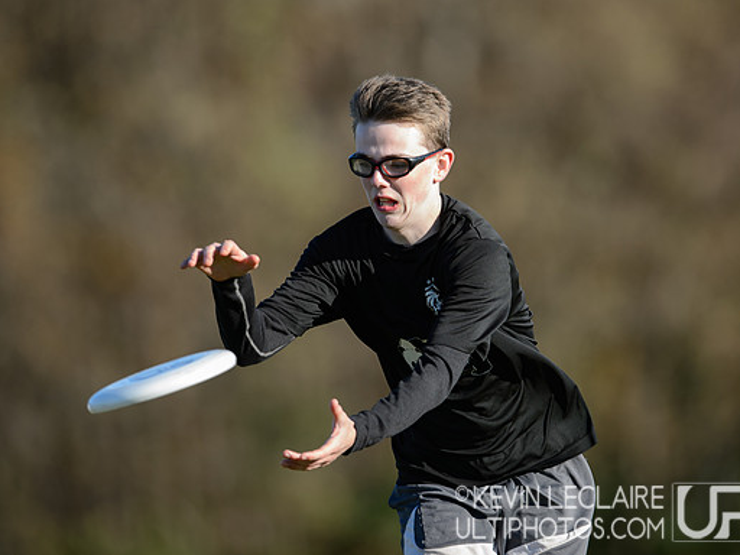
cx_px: 407
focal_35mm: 504
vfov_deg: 3.0
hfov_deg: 3.9
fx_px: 10774
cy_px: 234
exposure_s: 1/1250
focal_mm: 400
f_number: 3.2
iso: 200
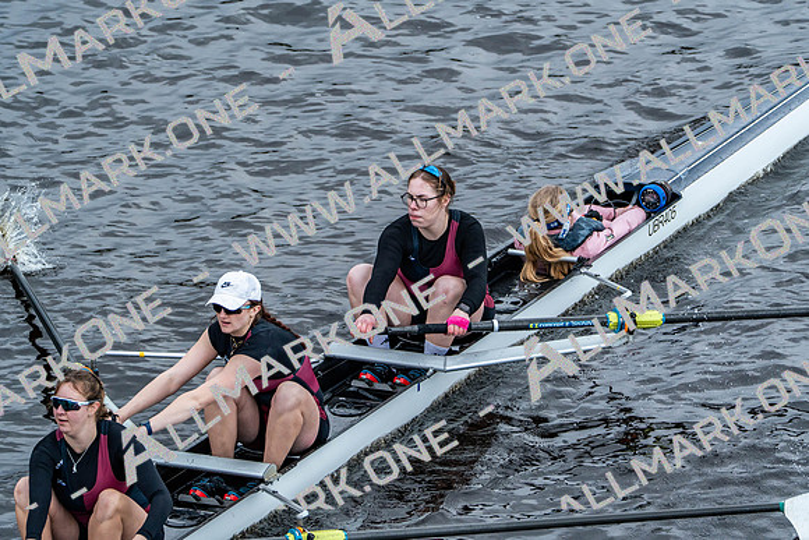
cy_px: 270
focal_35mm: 404
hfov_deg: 5.1
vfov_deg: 3.4
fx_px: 9080
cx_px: 404
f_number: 6.3
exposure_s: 1/1000
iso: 2000
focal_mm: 404
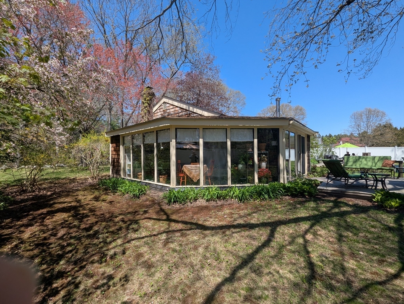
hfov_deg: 106.1
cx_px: 202
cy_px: 152
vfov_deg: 90.1
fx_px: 152
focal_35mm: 13
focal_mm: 1.95
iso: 46
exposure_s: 1/1073
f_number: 2.2
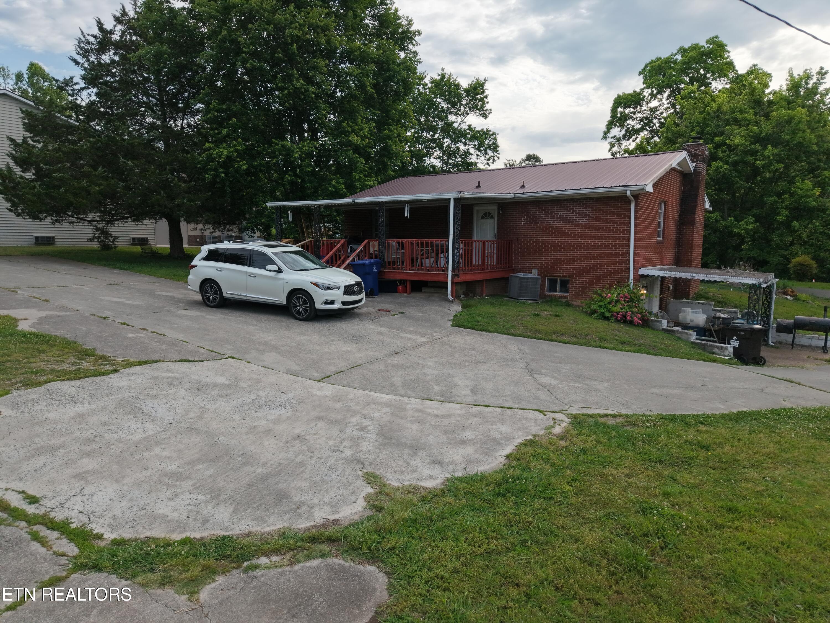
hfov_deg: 71.6
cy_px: 312
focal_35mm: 24
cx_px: 415
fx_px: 575
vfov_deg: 56.8
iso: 400
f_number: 1.8
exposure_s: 1/350
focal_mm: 8.67
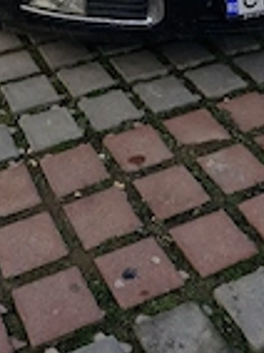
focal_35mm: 65
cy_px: -134
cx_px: 122
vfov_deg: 24.9
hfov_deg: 22.5
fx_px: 663
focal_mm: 5.54
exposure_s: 1/909
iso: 50
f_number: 1.8
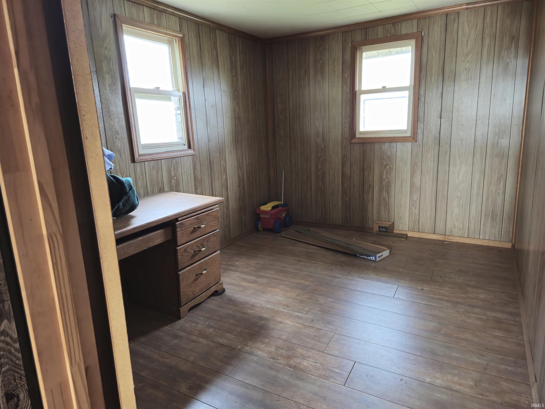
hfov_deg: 73.9
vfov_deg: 58.9
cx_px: 272
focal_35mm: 23
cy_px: 204
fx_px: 362
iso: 320
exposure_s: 1/40
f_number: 1.8
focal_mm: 5.4
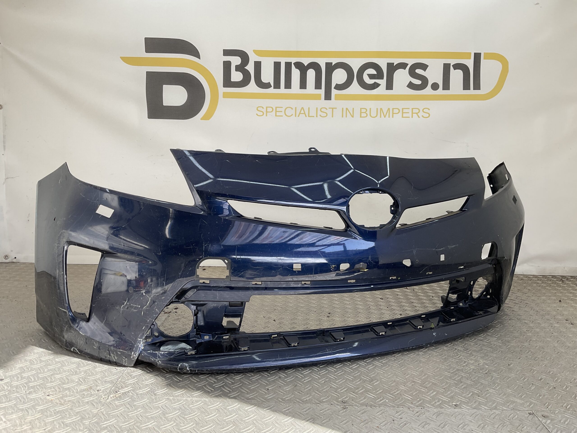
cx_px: 288
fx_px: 483
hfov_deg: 61.7
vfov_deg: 48.2
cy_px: 216
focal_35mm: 29
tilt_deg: -9.6
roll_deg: -1.5
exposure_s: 1/276
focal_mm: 3
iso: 16
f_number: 1.8
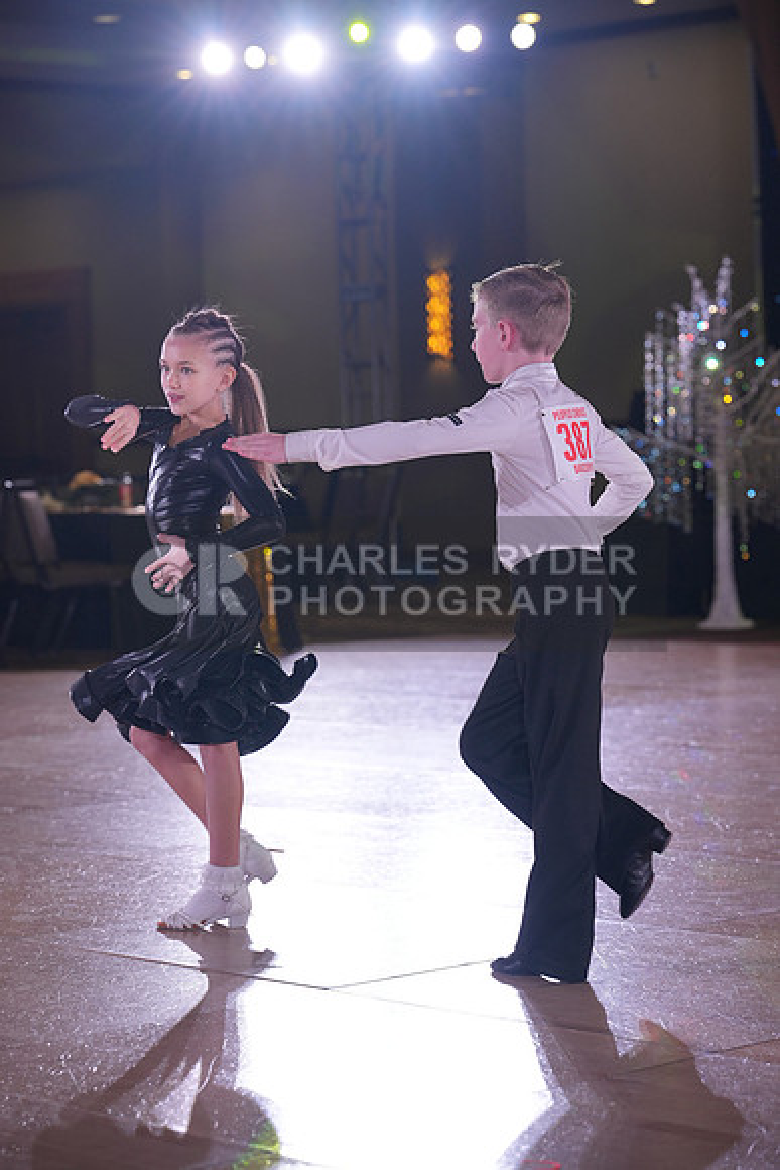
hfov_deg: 14.6
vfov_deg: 21.7
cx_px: 390
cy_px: 585
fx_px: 3053
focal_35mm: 94
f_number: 4
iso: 800
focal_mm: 94
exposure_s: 1/400
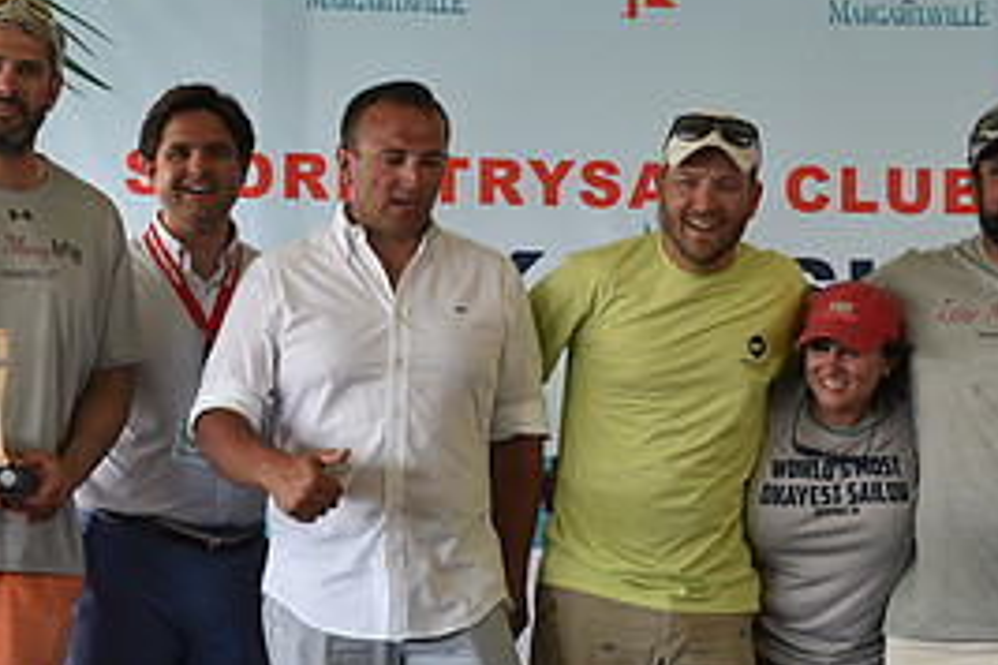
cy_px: 394
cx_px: 568
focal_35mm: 113
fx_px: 3132
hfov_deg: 18.1
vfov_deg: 12.1
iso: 640
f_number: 4
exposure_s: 1/200
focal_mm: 52
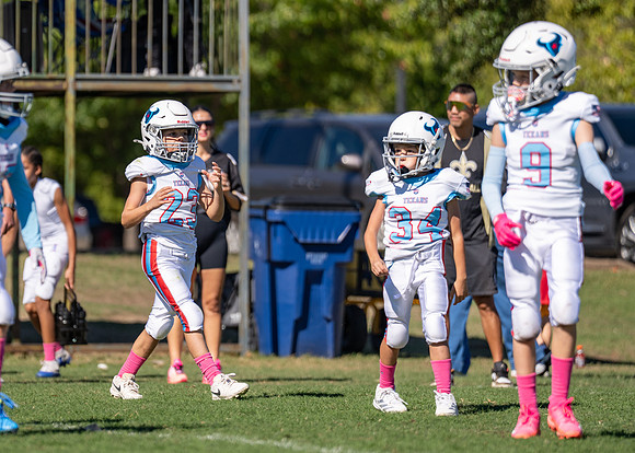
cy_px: 177
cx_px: 137
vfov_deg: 4.2
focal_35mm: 343
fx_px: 6188
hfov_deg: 5.9
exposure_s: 1/2500
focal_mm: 200
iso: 100
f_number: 2.8
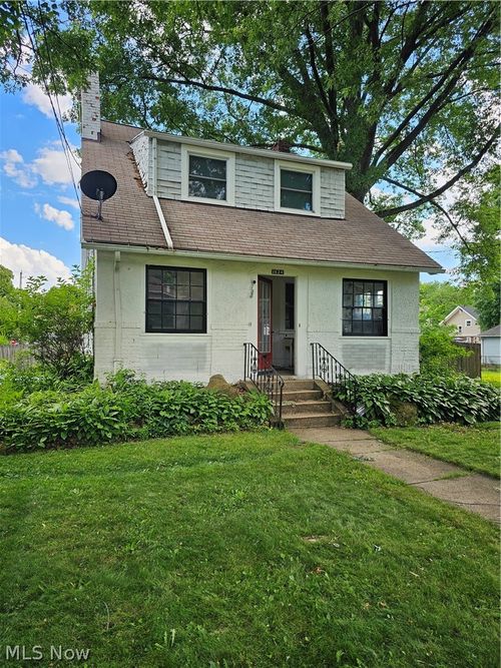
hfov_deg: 58.9
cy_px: 334
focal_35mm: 23
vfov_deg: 73.9
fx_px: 444
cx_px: 250
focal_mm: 6.3
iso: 16
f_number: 1.7
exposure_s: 1/180
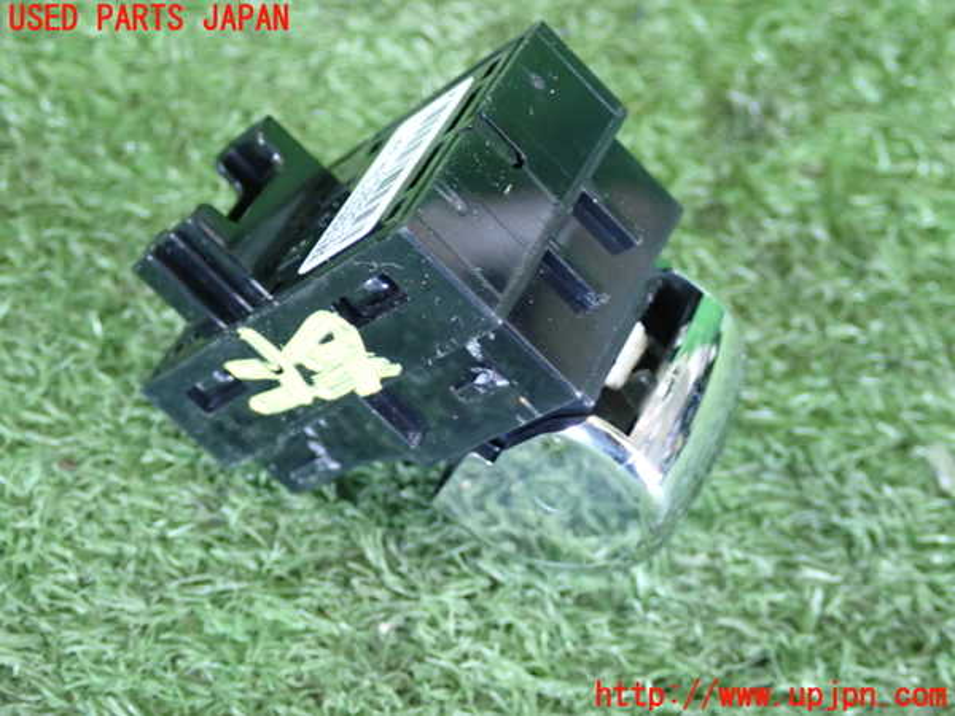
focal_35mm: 77
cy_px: 358
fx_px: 2124
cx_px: 478
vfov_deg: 19.1
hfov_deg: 25.3
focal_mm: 13.65
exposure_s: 1/25
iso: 800
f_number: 4.1
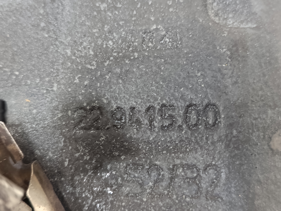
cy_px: 106
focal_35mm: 44
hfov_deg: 42.9
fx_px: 357
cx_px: 140
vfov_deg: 32.9
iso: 2568
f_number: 1.7
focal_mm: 5.24
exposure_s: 1/25
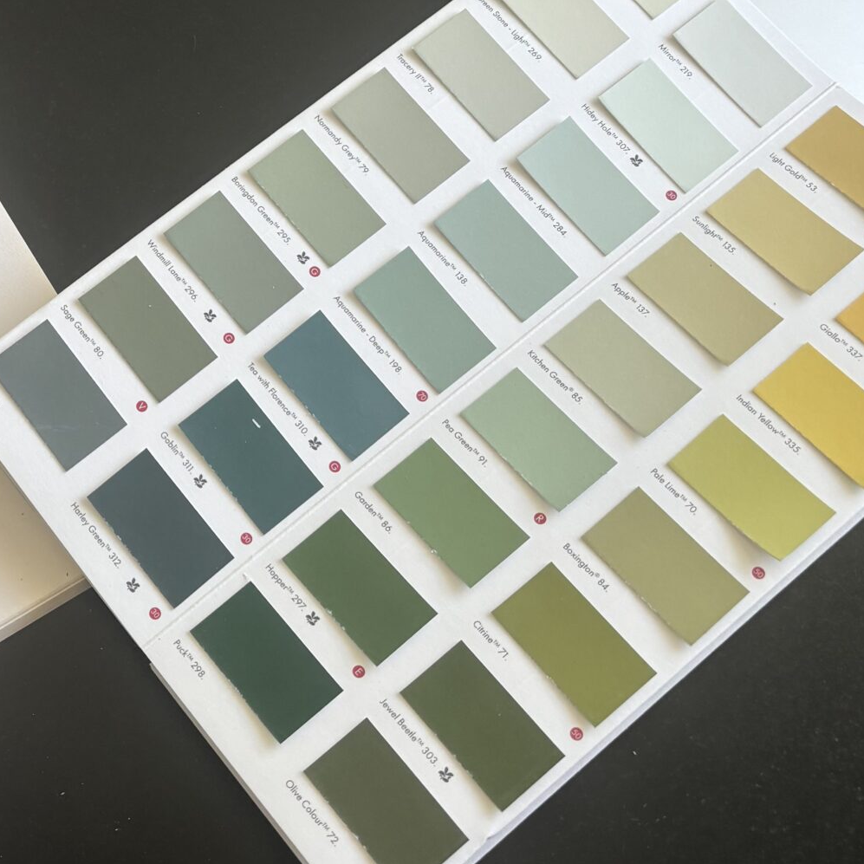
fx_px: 1666
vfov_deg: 28.4
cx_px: 79
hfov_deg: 27.9
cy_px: 166
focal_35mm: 59
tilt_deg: -64.7
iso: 80
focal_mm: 5.96
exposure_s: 1/121
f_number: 1.6
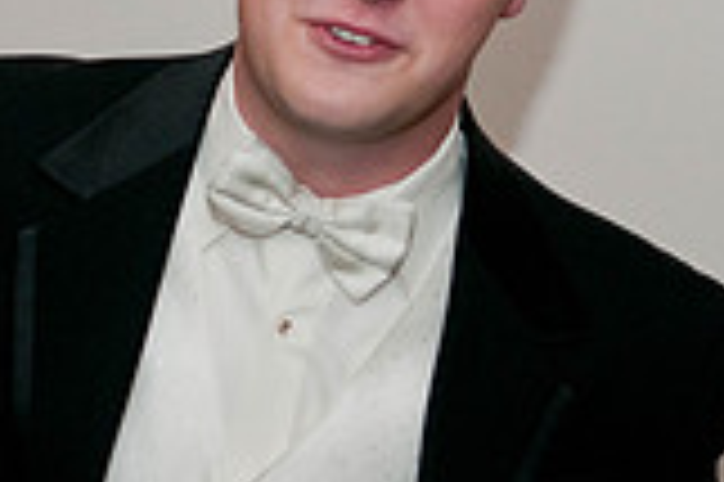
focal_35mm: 205
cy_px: 236
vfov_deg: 6.7
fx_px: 4119
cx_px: 171
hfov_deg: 10.0
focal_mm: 38
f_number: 2.8
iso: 200
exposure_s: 1/125
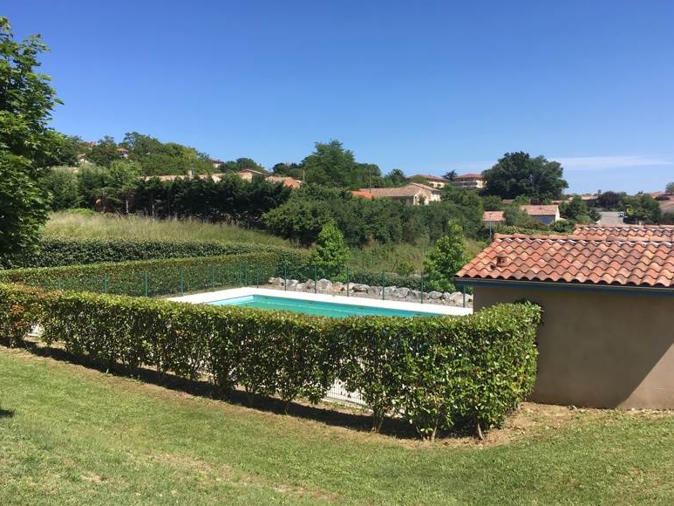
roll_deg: +0.7
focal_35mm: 30
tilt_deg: -1.6
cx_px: 344
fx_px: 584
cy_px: 250
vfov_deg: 46.8
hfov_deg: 60.0
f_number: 2.2
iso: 25
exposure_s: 1/1282
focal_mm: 4.15
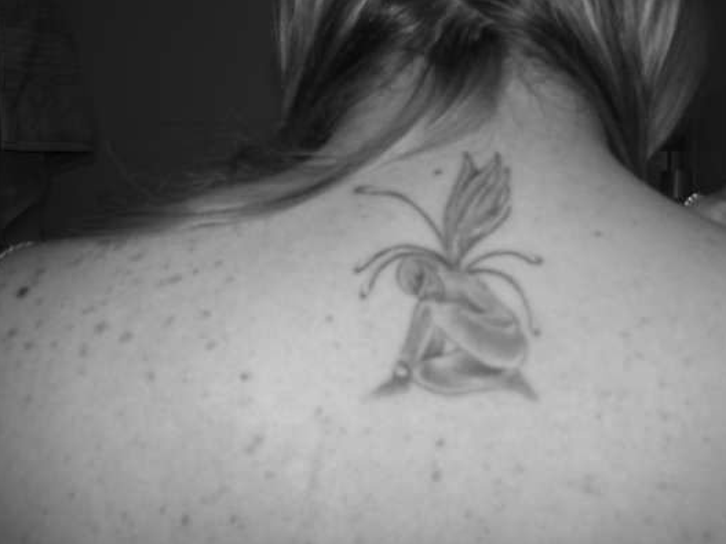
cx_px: 386
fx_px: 860
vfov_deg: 35.1
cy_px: 263
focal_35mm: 41
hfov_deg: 45.8
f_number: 2.7
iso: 80
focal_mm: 6
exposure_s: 1/60
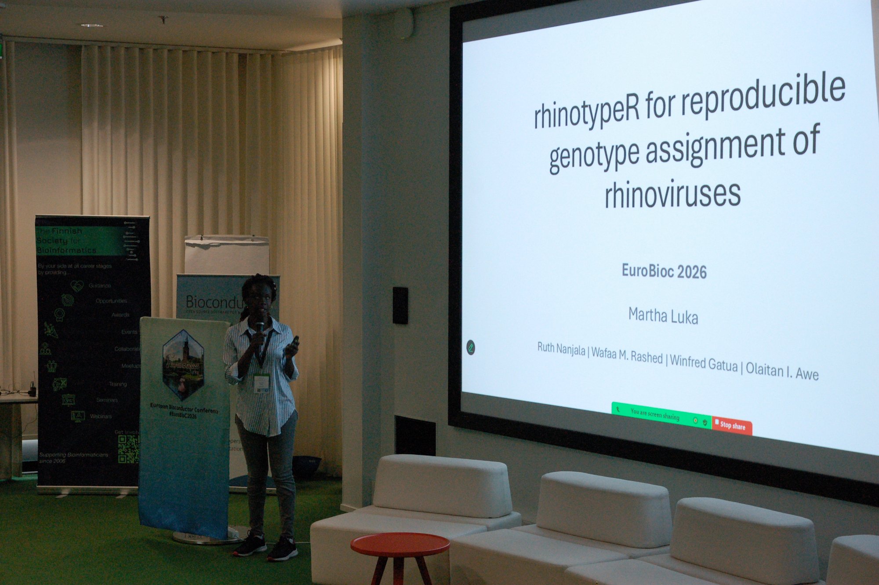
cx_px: 440
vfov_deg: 20.1
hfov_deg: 29.9
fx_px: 1647
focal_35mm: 68
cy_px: 292
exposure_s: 1/125
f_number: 6.3
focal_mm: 45
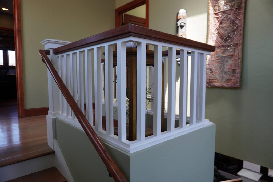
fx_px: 182
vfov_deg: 53.1
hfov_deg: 73.7
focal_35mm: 24
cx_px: 136
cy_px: 91
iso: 200
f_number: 4
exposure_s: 1/160
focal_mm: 16
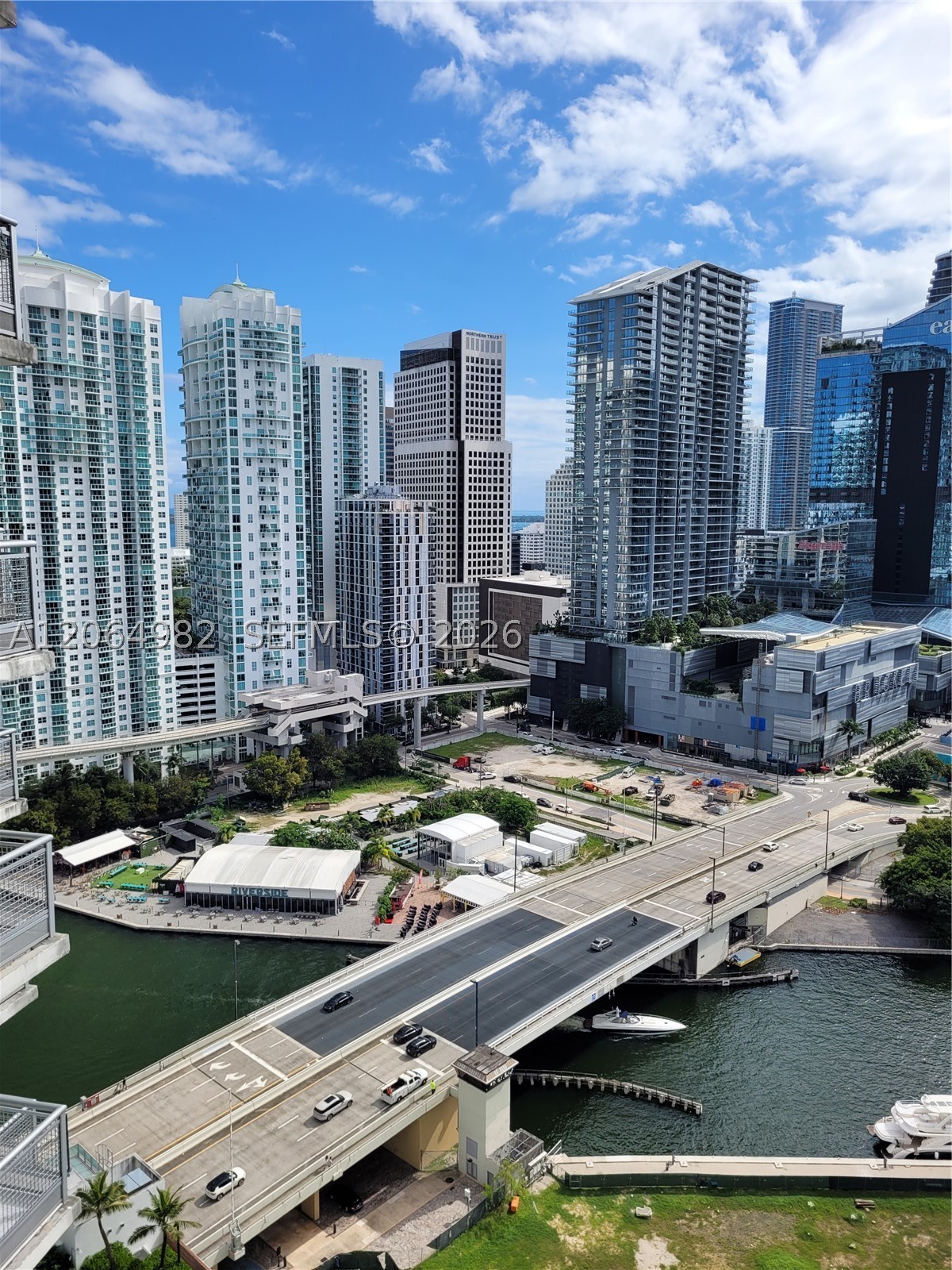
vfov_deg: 67.3
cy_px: 635
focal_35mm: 26
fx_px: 953
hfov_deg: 53.1
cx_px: 476
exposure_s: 1/3264
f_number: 1.8
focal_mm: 5.4
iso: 40
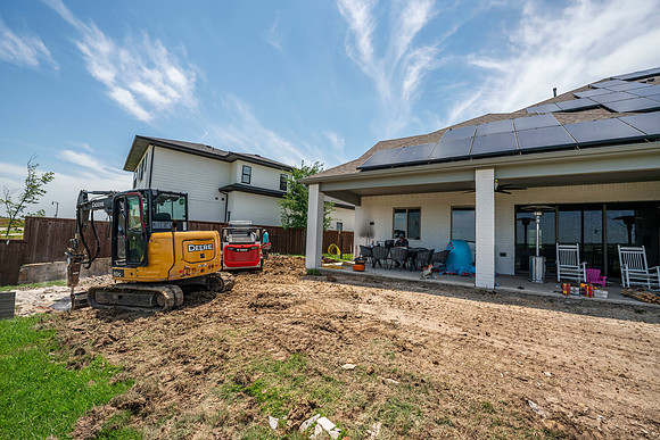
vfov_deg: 81.2
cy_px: 220
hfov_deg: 104.2
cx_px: 330
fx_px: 257
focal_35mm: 14
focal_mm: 14
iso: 400
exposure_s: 1/3200
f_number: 4.5
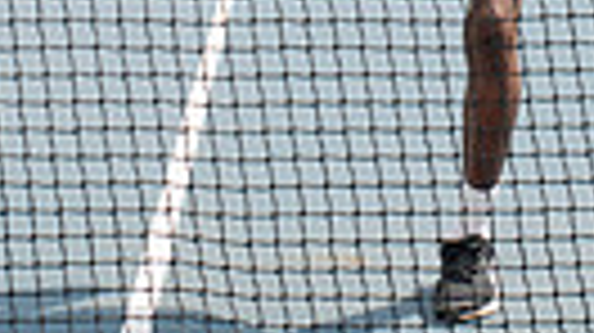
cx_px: 450
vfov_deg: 8.2
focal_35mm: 129
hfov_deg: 16.6
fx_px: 2030
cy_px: -590
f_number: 5.6
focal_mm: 36
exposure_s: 1/320
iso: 100
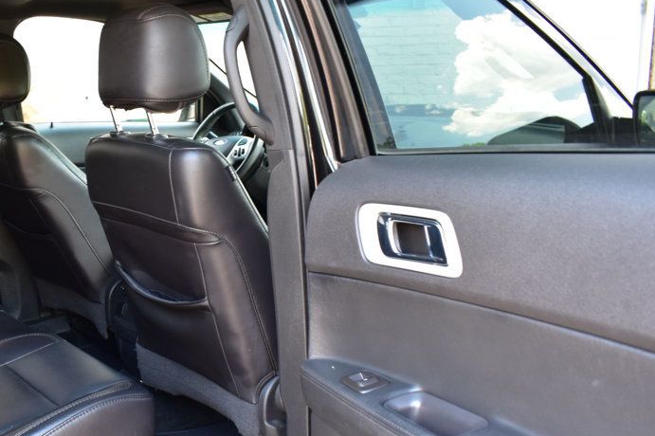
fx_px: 727
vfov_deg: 33.1
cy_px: 282
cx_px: 182
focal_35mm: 40
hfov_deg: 47.1
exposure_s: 1/20
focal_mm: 18
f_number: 6.3
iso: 400
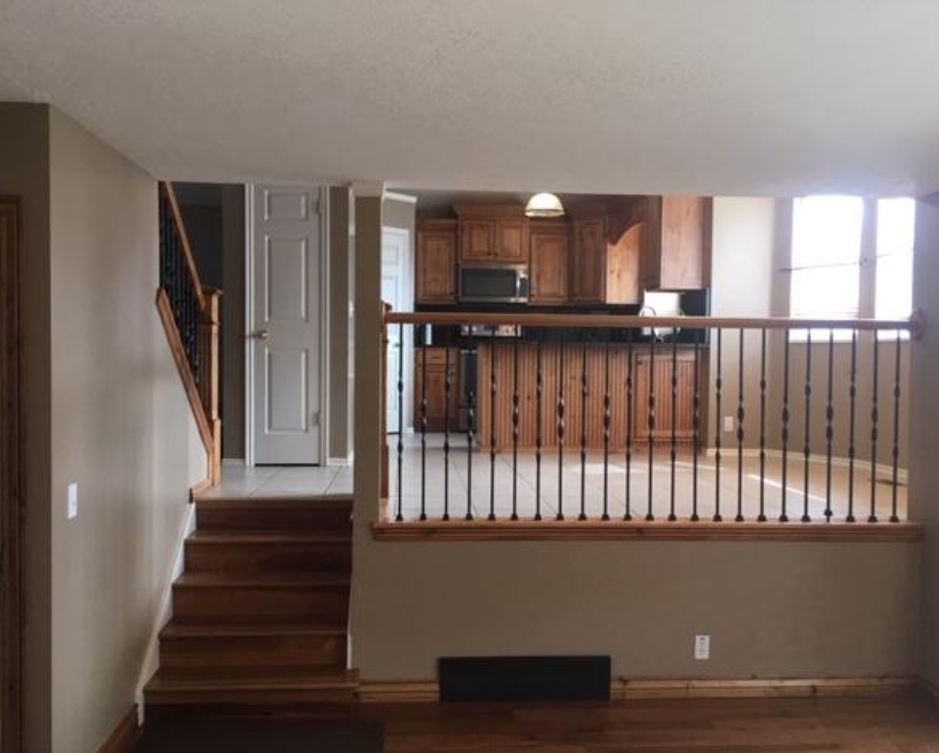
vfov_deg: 47.2
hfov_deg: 57.1
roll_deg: +2.1
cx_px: 466
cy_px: 385
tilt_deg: +1.0
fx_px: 862
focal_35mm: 31
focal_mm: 4.15
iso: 40
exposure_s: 1/30
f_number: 2.2
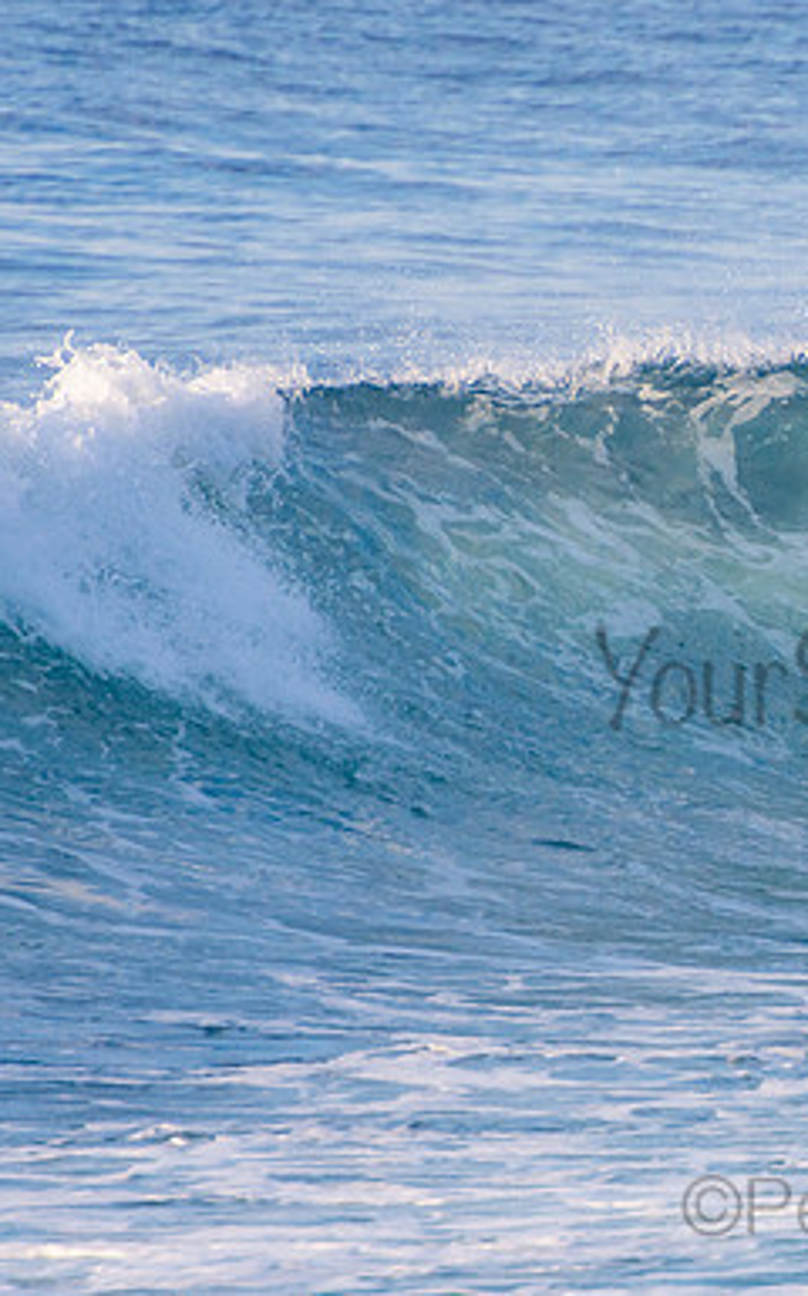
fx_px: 33711
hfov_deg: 1.4
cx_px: 943
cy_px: 648
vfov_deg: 2.2
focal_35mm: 955
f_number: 5.6
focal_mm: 400
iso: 400
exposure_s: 1/1250
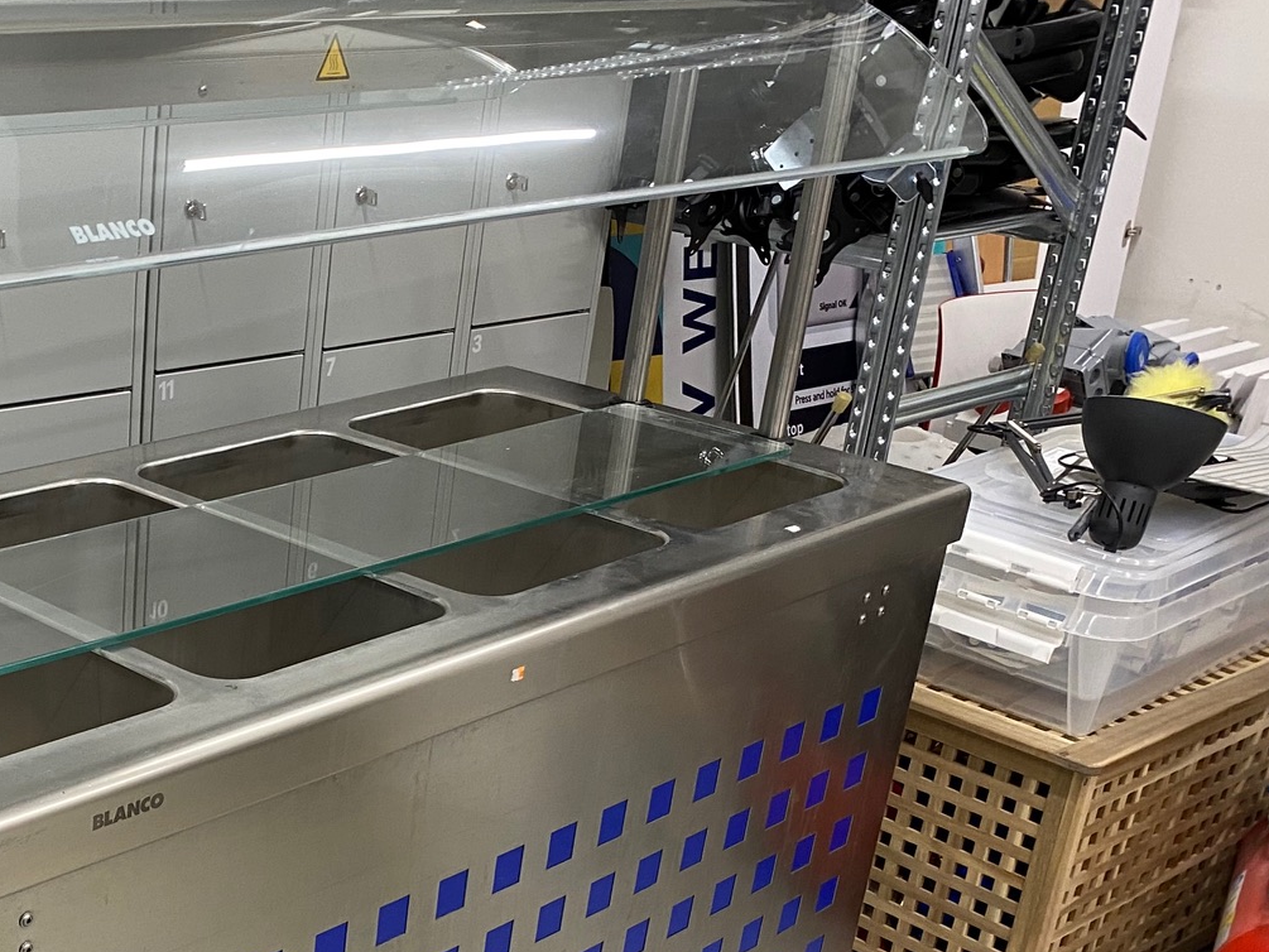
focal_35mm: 53
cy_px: 802
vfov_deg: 26.8
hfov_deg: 34.3
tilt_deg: -24.6
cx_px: 136
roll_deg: -1.9
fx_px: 1943
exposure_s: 1/50
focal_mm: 4.25
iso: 80
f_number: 1.8
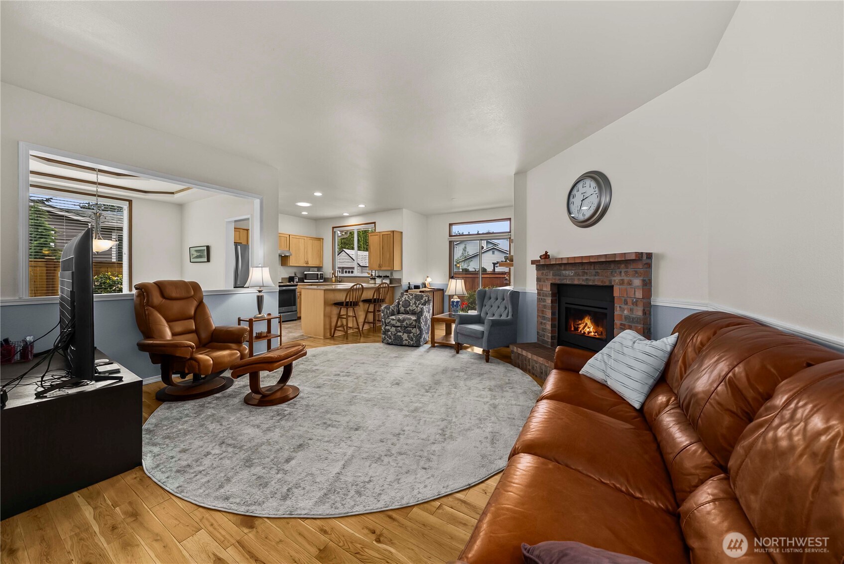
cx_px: 422
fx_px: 281
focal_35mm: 12
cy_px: 282
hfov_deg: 112.6
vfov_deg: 90.1
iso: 1000
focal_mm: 12
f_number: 7.1
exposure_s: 1/6
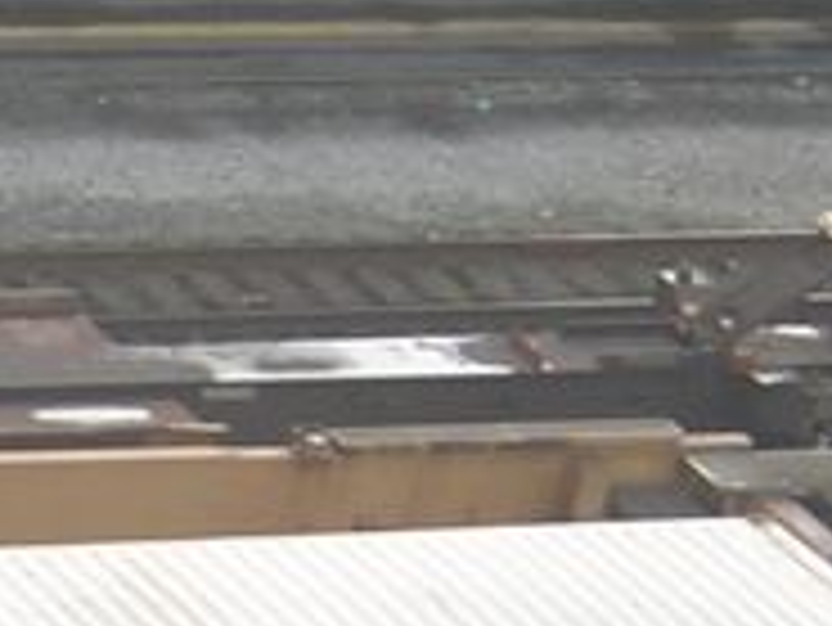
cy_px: 410
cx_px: -153
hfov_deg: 5.4
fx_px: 8827
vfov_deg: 4.1
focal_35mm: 367
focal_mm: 11.1
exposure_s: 1/85.2
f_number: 4.1
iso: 100
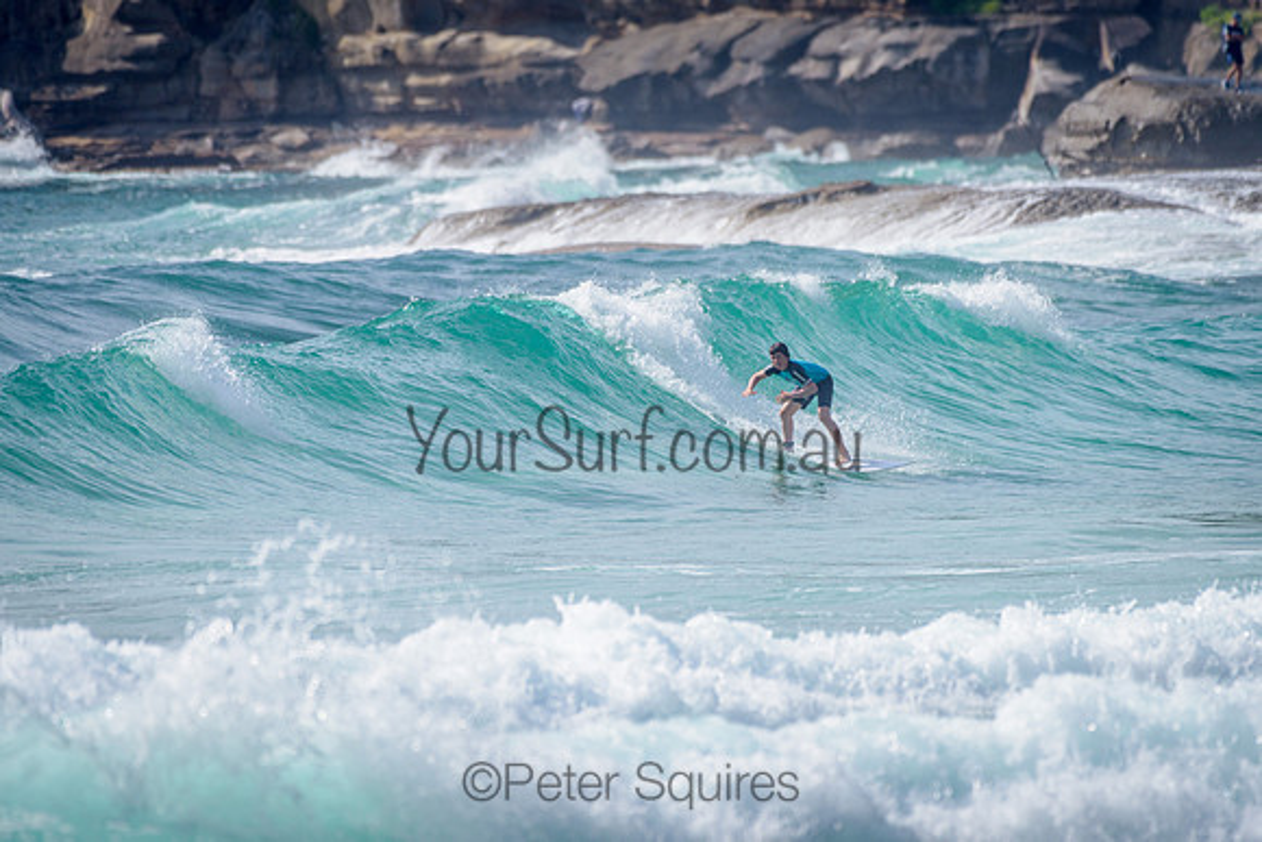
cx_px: 613
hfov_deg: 3.4
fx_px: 21492
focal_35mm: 613
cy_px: 326
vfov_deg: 2.2
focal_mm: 500
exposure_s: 1/2000
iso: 125
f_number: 5.6
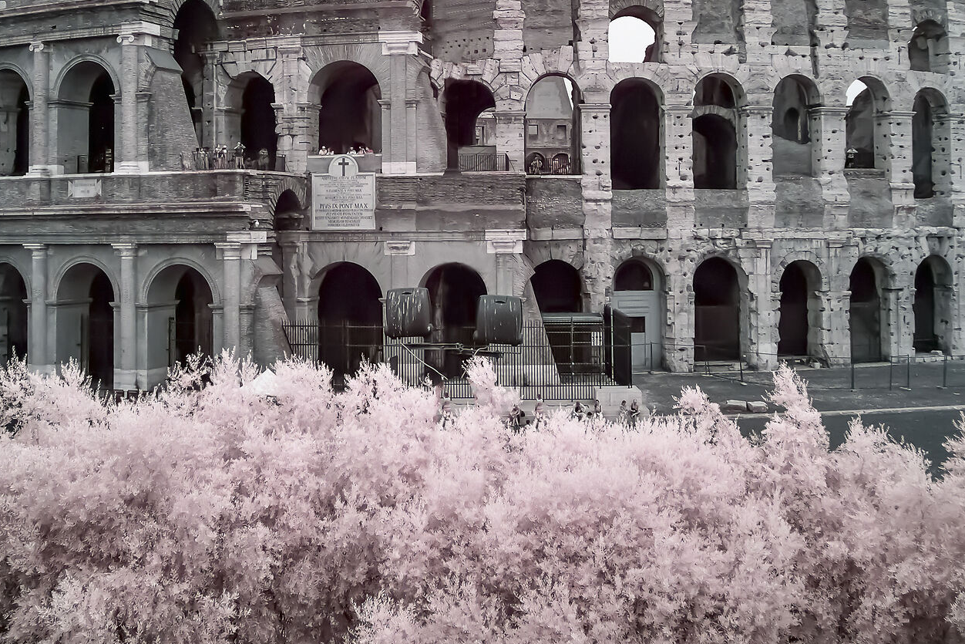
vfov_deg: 28.2
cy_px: 67
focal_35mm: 46
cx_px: 451
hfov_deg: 42.7
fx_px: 1233
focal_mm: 16
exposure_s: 1/160
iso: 100
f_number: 8
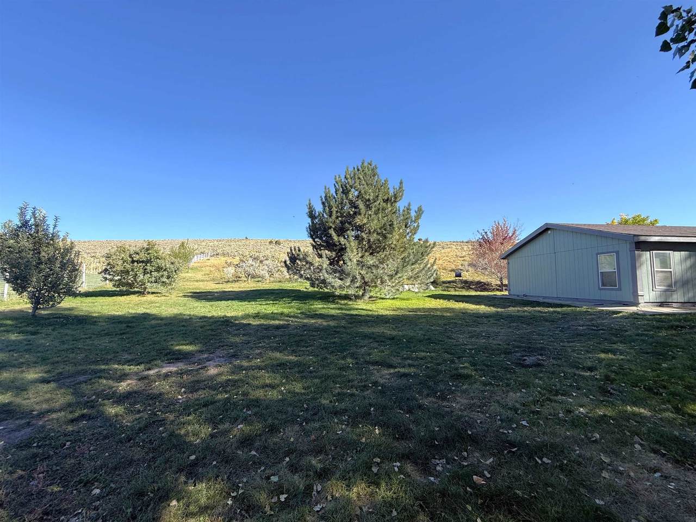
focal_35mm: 14
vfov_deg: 85.7
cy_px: 261
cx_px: 348
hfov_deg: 102.1
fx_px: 281
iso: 50
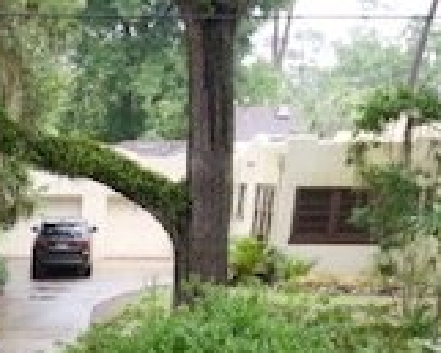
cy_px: 480
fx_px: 1006
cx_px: -137
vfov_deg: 18.3
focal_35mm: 77
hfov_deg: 22.1
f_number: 4.5
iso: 110
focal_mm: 22
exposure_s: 1/25
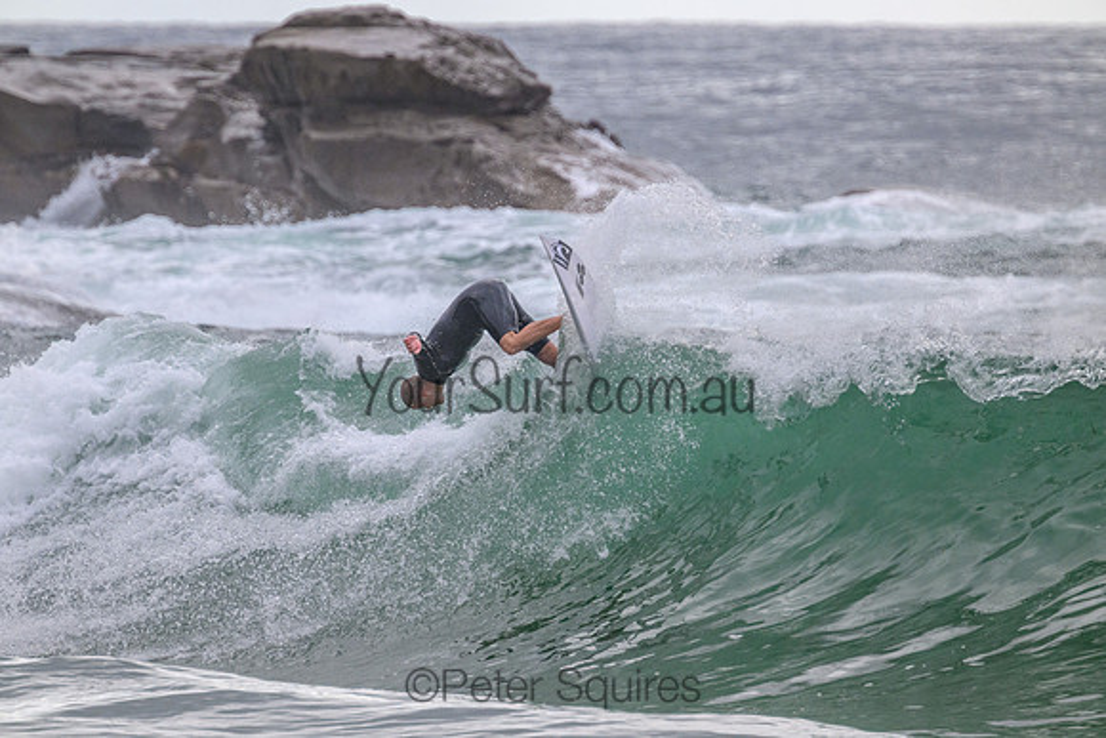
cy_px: 369
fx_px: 24582
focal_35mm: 800
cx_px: 553
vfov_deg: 1.7
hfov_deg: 2.6
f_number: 11
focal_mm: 800
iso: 1800
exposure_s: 1/2000
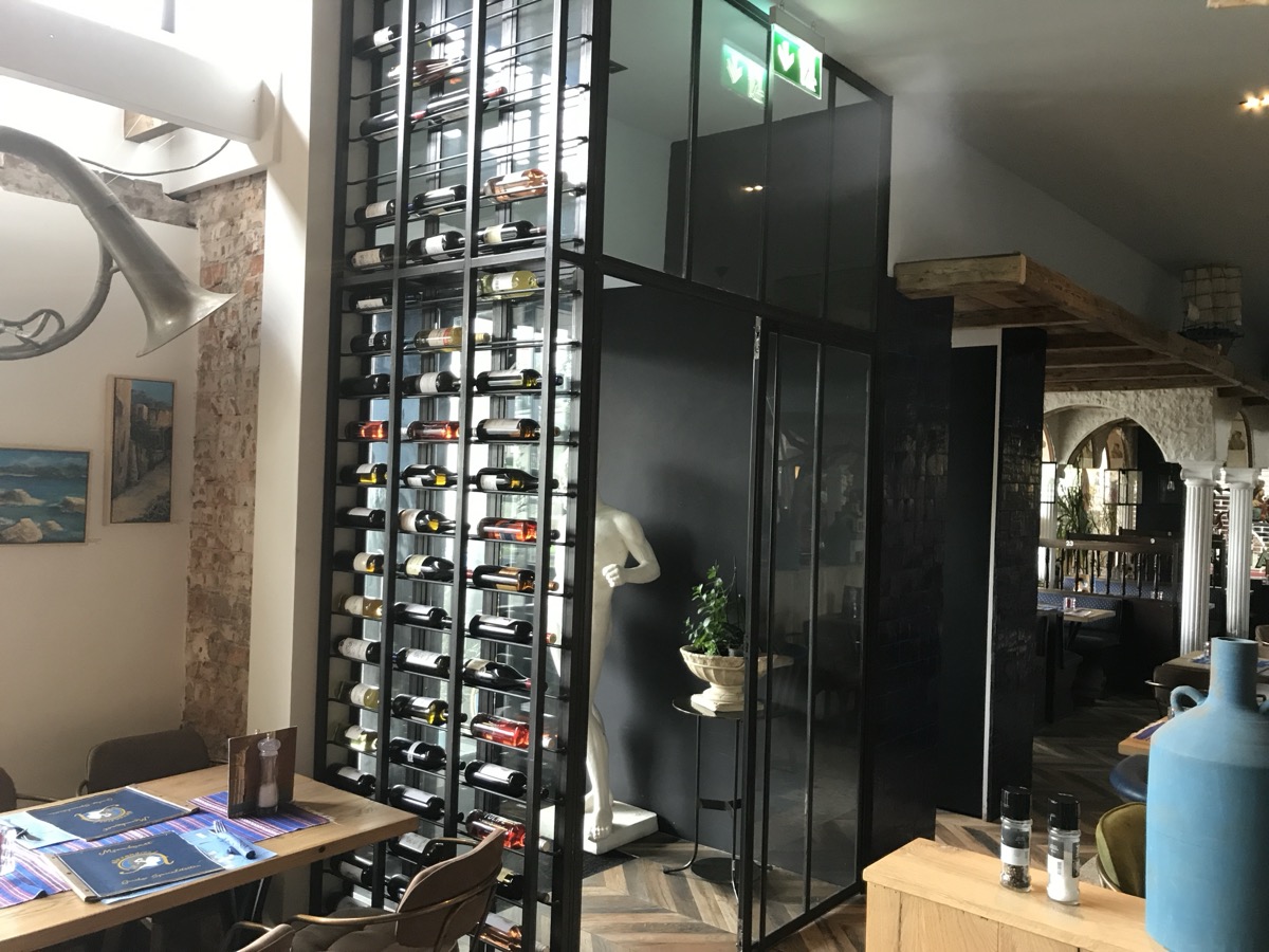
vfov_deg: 49.7
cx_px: 634
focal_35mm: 28
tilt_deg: +2.8
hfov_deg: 63.4
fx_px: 1026
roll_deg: -1.8
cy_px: 476
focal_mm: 3.99
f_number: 1.8
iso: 64
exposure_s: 1/17
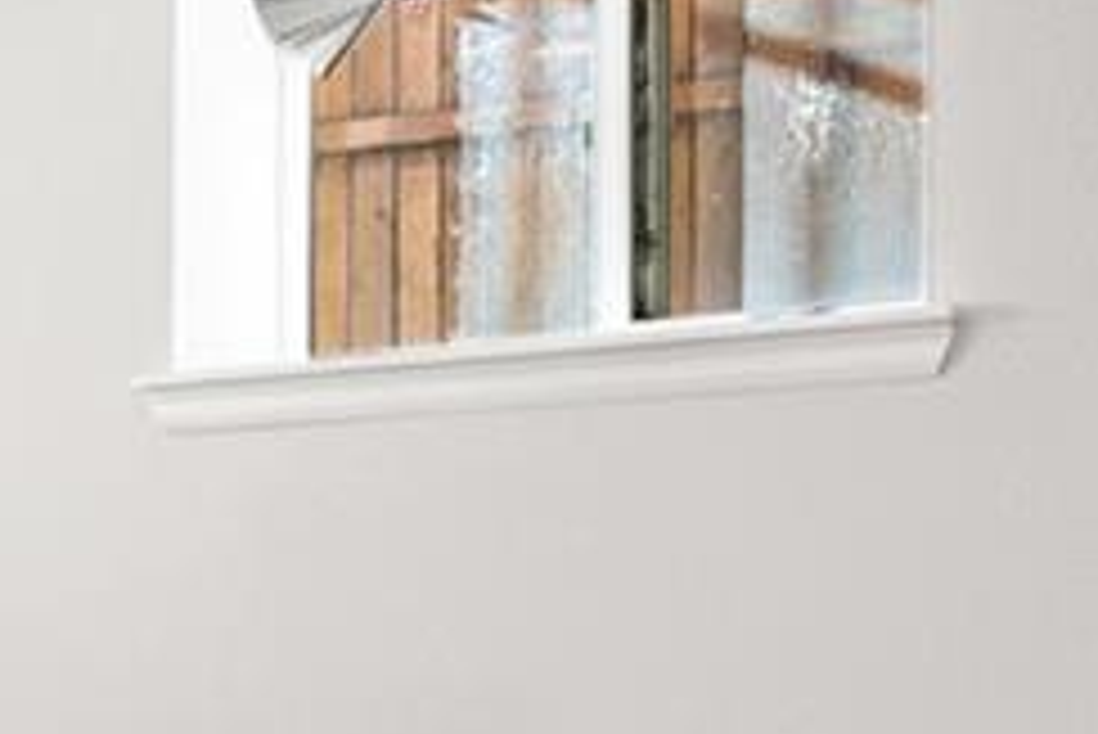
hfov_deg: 14.3
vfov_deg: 12.8
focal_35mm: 105
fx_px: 3204
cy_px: 797
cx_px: -1418
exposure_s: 1/2
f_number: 8
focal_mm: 16
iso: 200
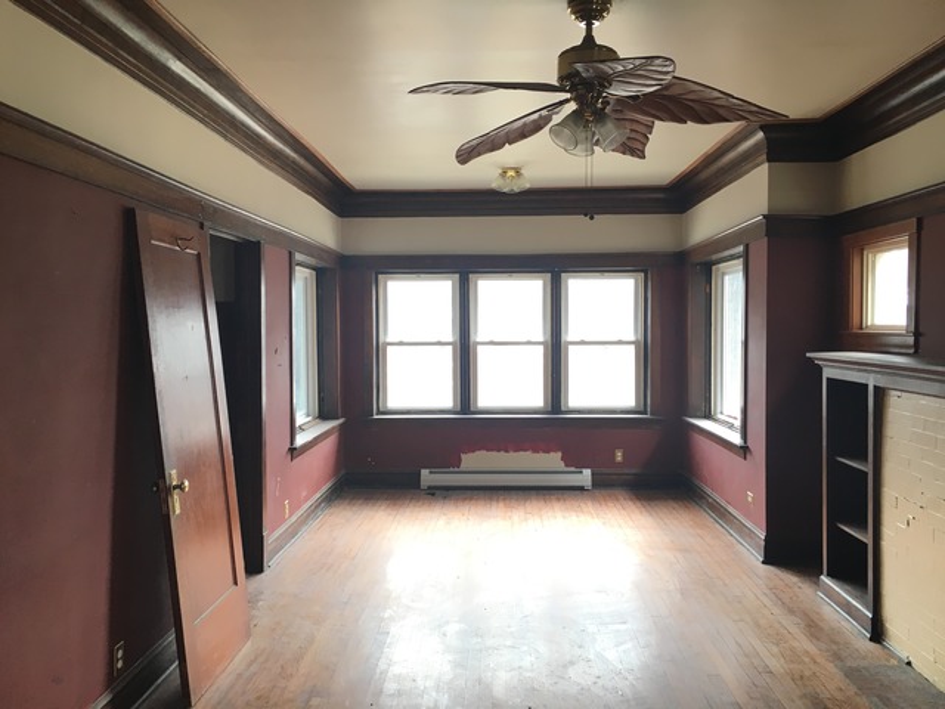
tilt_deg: -3.6
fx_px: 792
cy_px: 354
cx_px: 472
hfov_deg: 61.7
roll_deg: +0.1
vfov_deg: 48.2
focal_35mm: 29
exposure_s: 1/30
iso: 64
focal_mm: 4.15
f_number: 2.2
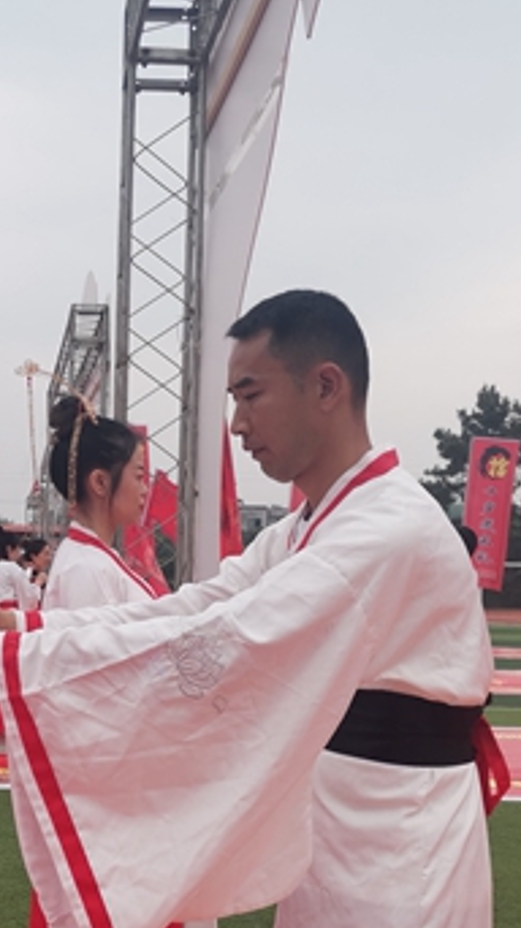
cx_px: 57
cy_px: 649
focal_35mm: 53
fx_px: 1304
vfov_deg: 38.6
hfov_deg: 22.1
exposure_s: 1/942
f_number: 1.8
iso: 50
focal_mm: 4.75
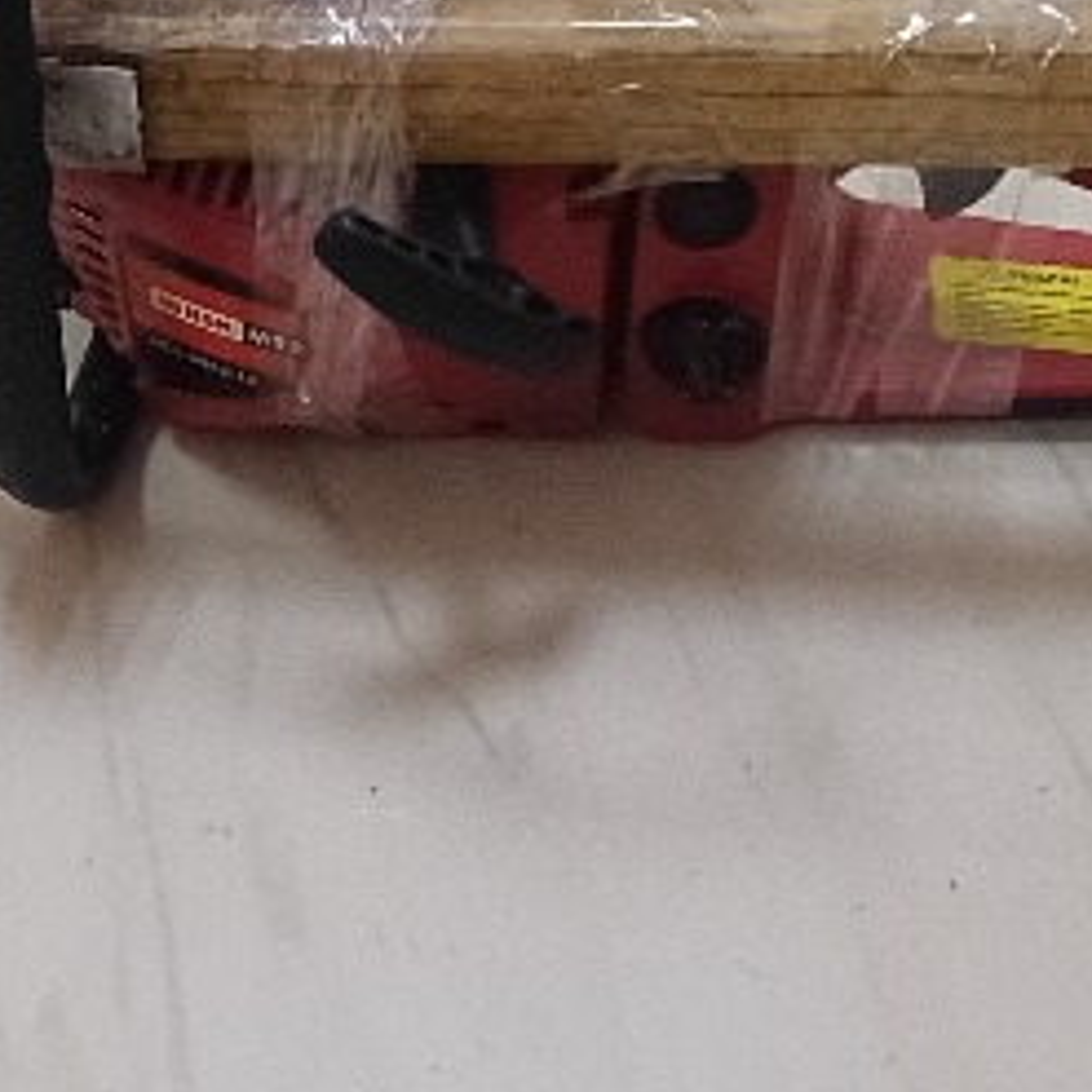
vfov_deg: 30.8
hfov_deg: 30.8
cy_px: 363
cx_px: 349
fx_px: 1963
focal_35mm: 55
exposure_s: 1/50
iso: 160
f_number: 2.2
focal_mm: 1.64
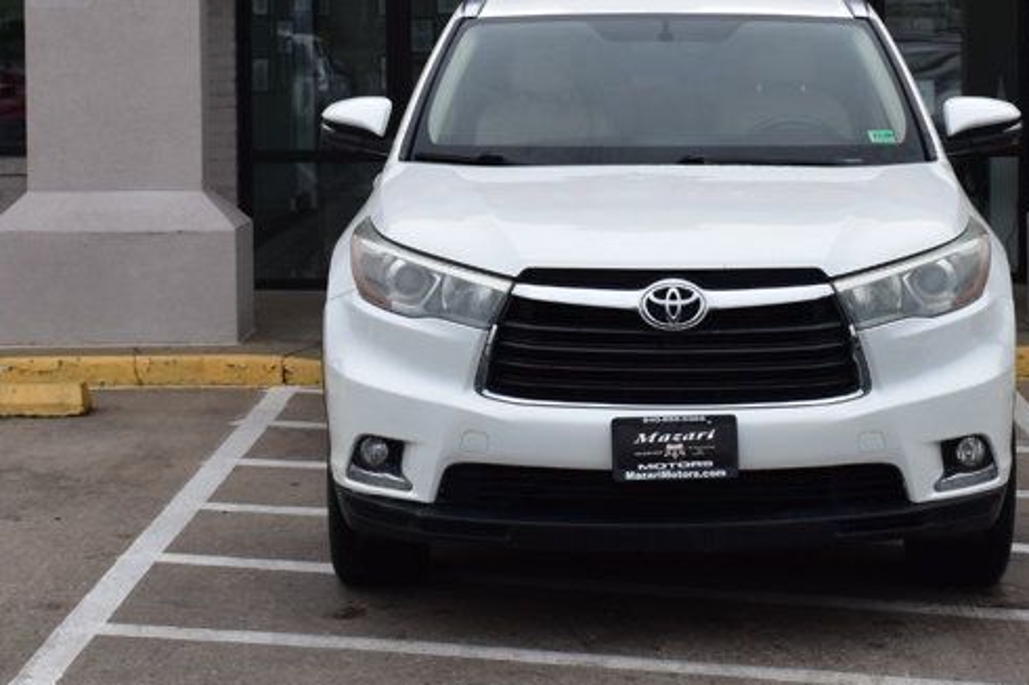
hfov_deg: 21.0
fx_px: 2773
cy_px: 207
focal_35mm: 97
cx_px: 620
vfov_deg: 14.1
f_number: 11
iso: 400
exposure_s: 1/400
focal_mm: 31
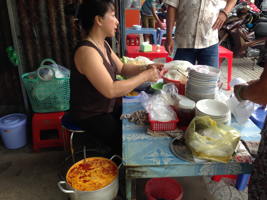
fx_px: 255
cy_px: 100
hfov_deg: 55.4
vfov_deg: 42.9
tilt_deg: -22.0
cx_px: 134
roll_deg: +1.2
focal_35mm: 33
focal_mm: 4.12
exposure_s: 1/30
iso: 50
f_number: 2.4
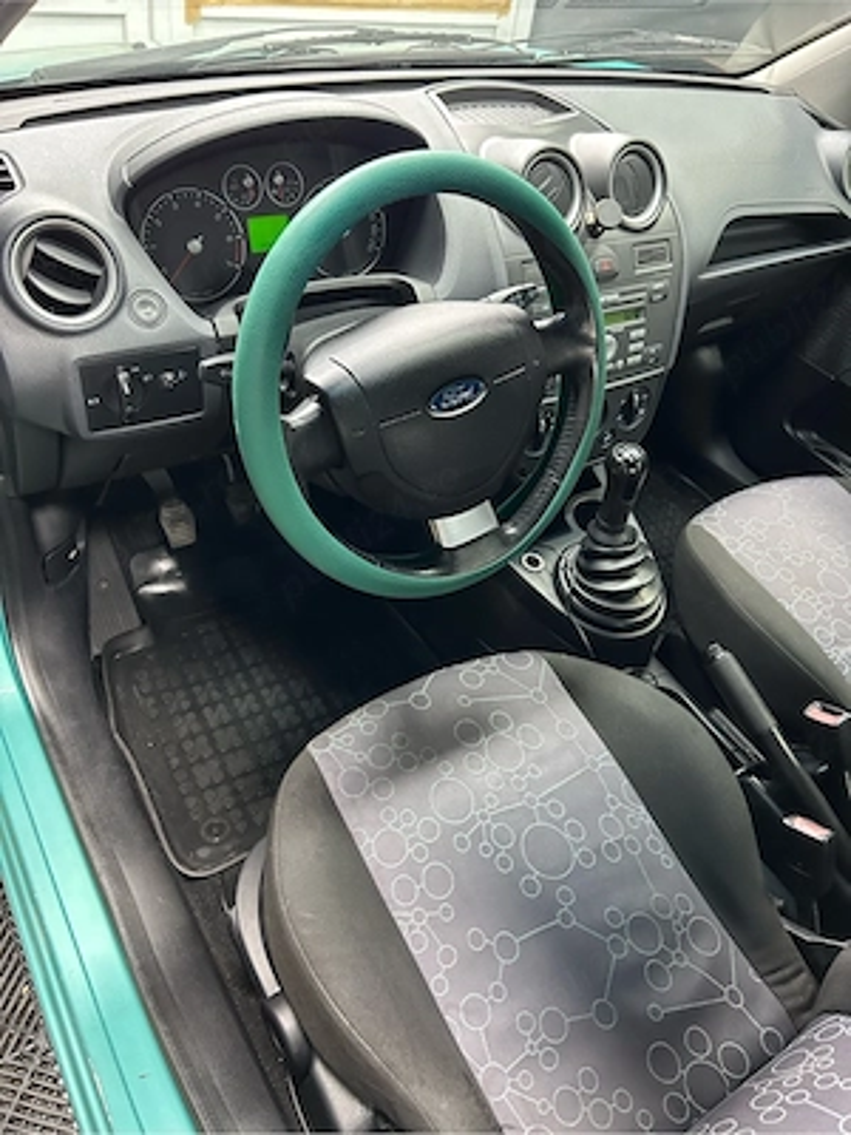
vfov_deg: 67.3
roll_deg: -12.6
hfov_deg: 53.1
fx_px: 852
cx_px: 426
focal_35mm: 26
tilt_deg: -42.5
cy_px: 568
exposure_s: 1/60
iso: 500
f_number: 1.5
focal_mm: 5.7
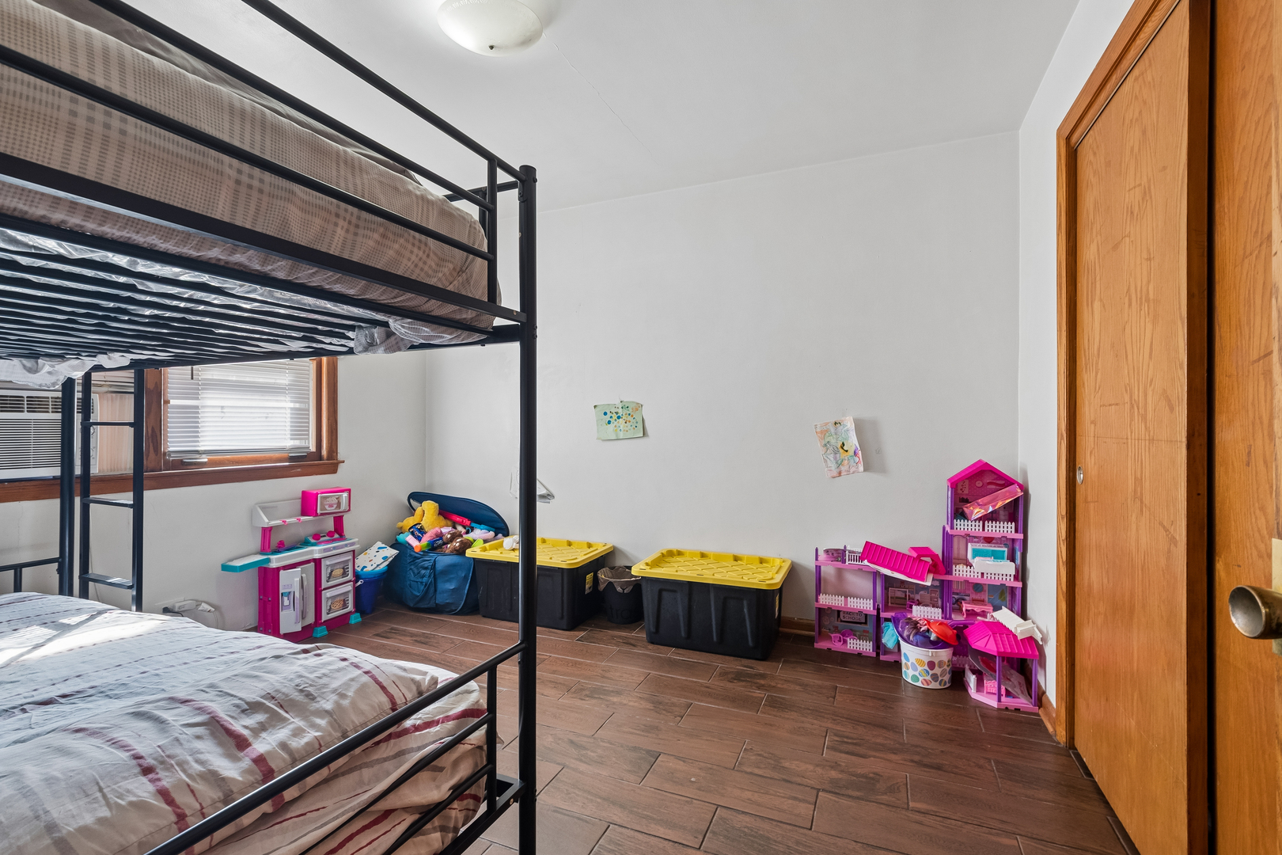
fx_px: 534
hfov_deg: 100.4
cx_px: 641
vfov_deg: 77.3
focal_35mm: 15
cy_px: 428
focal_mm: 10
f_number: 8
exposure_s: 1/20
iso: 400
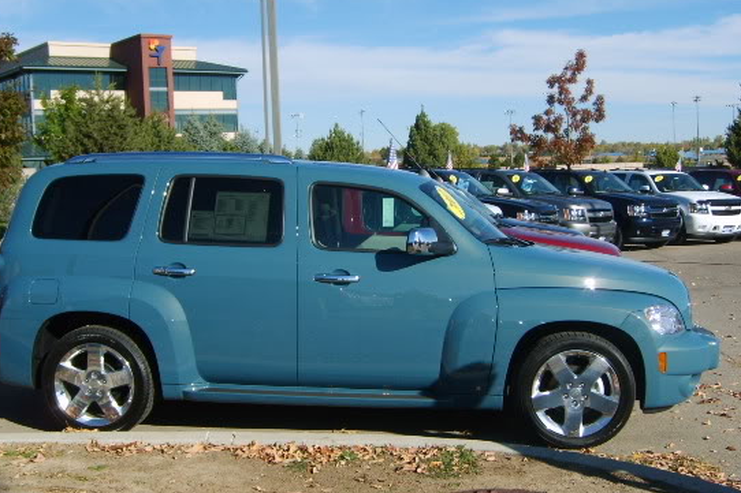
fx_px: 885
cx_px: 350
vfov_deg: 31.2
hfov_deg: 45.4
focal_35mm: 43
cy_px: 265
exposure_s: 1/1000
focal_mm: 5.8
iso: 50
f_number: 2.8
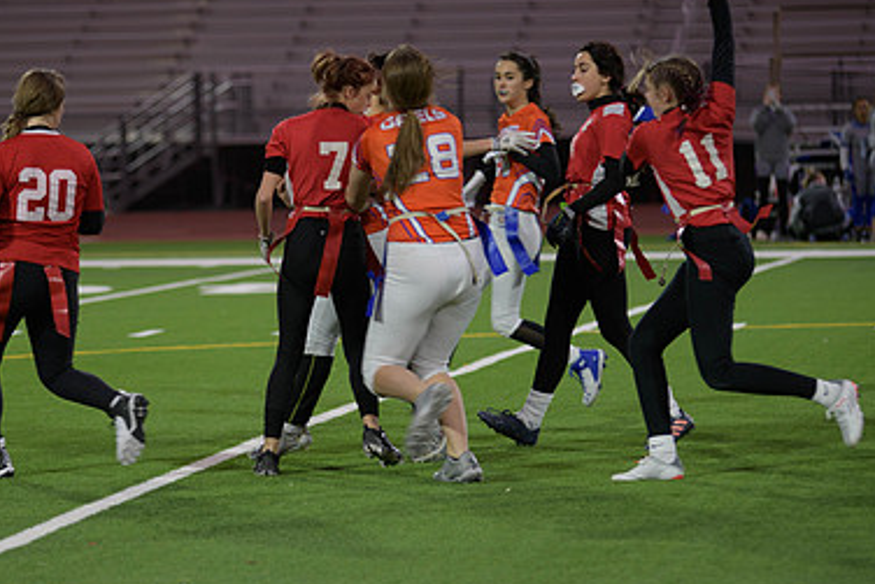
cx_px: 330
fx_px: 5057
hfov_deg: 9.9
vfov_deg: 6.6
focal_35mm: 208
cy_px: 285
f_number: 2.8
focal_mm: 135
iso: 450
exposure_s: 1/200
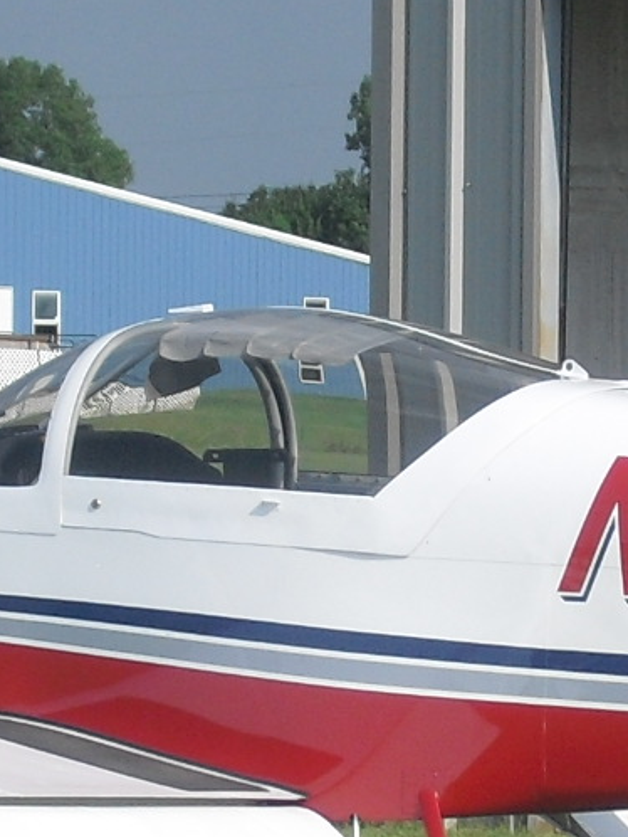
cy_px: 629
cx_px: 495
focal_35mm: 245
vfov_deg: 8.1
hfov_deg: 6.1
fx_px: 5921
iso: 64
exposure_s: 1/160
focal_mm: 9.4
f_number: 9.6
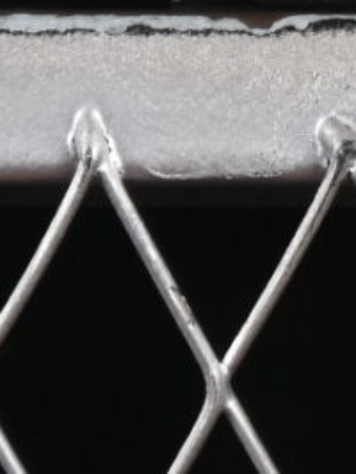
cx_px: 924
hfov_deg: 2.1
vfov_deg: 2.8
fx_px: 9487
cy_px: -935
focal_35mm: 693
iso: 160
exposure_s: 1/60
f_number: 6.3
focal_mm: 50
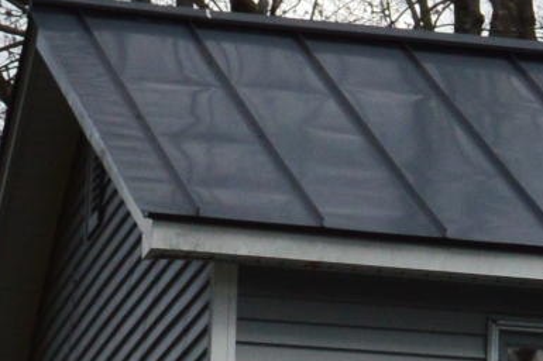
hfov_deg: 4.9
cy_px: 537
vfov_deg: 3.4
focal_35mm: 397
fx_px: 5983
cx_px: 1788
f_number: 11
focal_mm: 34
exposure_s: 1/400
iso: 400
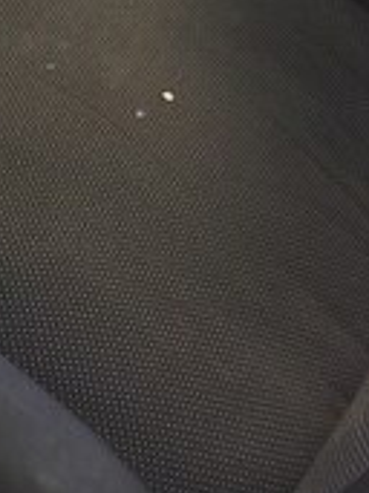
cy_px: -92
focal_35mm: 84
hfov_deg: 17.3
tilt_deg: -30.8
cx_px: 29
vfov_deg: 21.7
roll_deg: -3.3
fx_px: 1195
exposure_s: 1/50
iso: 32
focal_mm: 4.15
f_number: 2.2
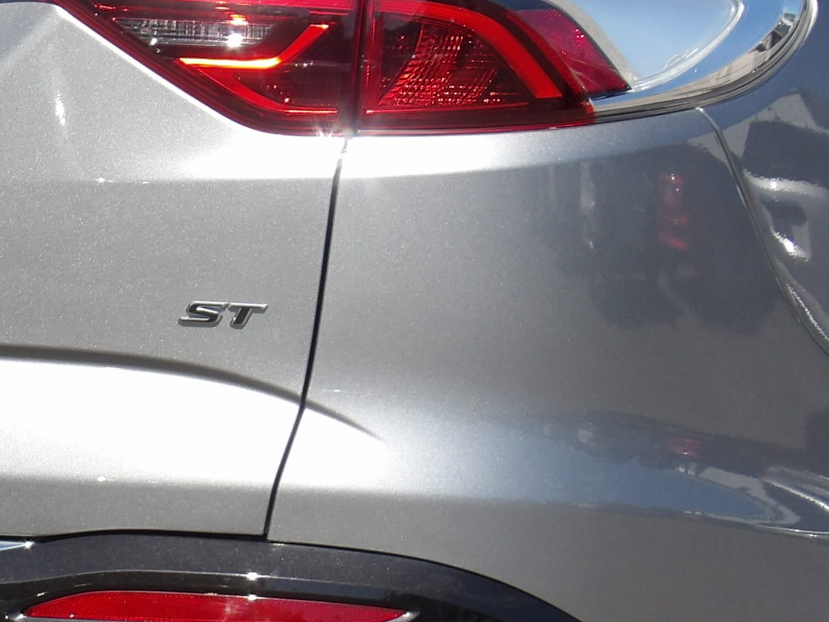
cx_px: -197
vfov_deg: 2.6
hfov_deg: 3.4
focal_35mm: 574
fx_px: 13750
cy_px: 426
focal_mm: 39.8
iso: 100
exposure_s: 1/481
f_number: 4.5
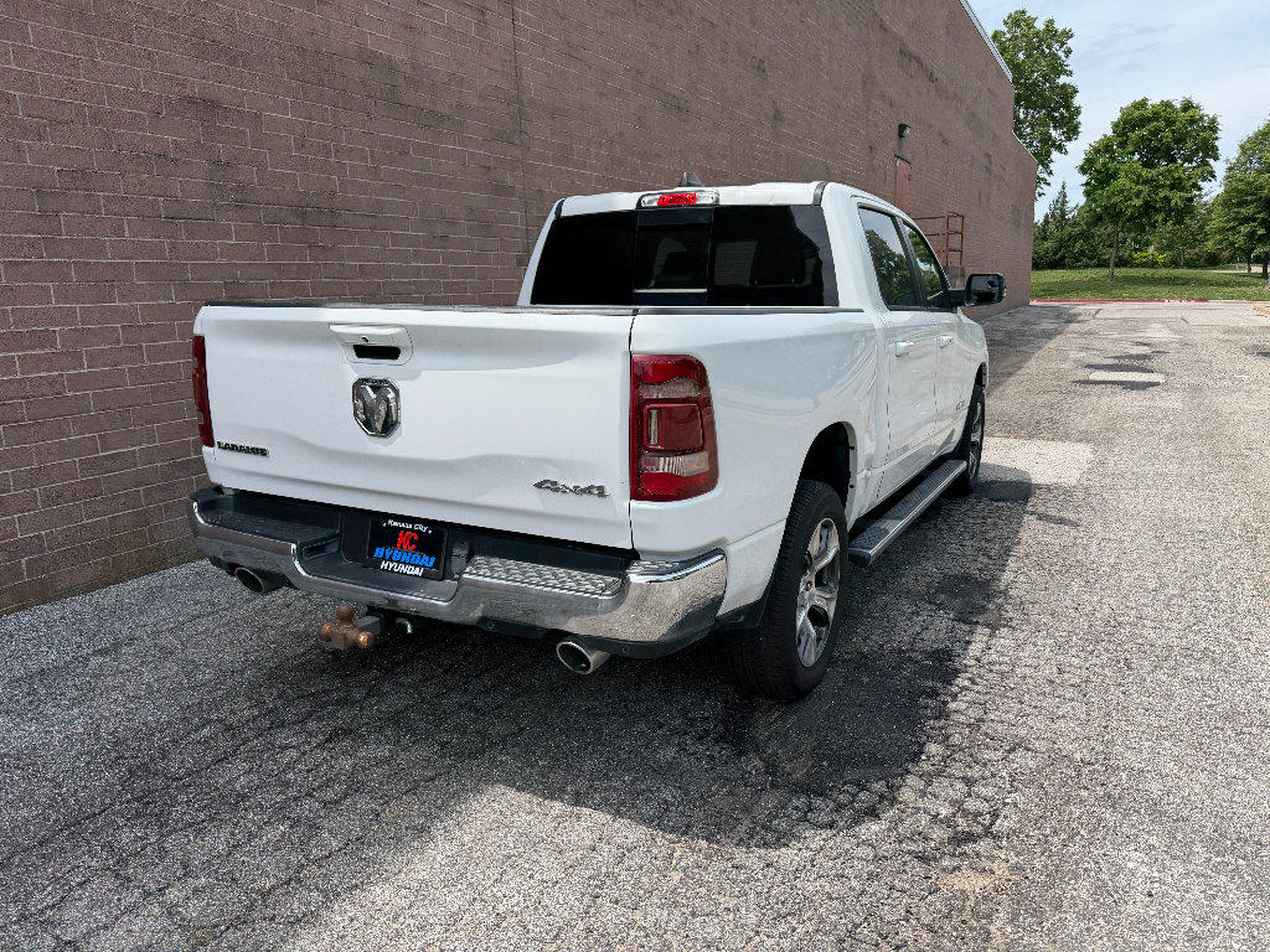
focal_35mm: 24
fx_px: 881
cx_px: 635
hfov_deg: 71.6
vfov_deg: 56.8
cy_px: 476
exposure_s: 1/3953
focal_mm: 6.76
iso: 80
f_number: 1.78
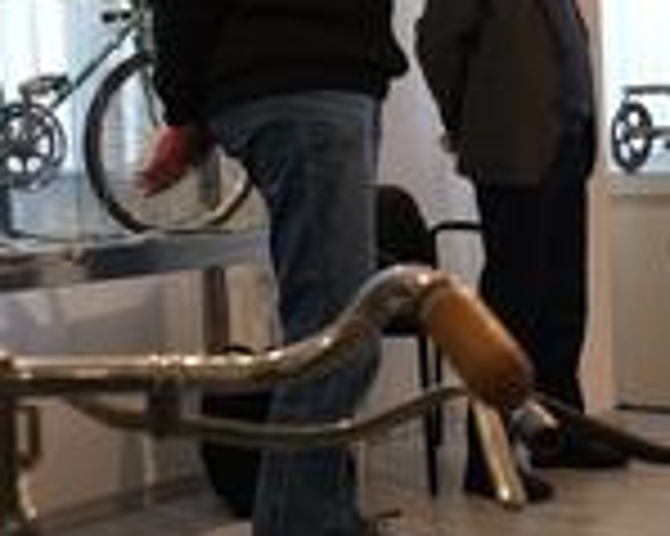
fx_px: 1447
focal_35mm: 73
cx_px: 827
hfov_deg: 23.6
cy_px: 221
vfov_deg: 20.9
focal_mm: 19
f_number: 4.5
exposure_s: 1/160
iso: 2000
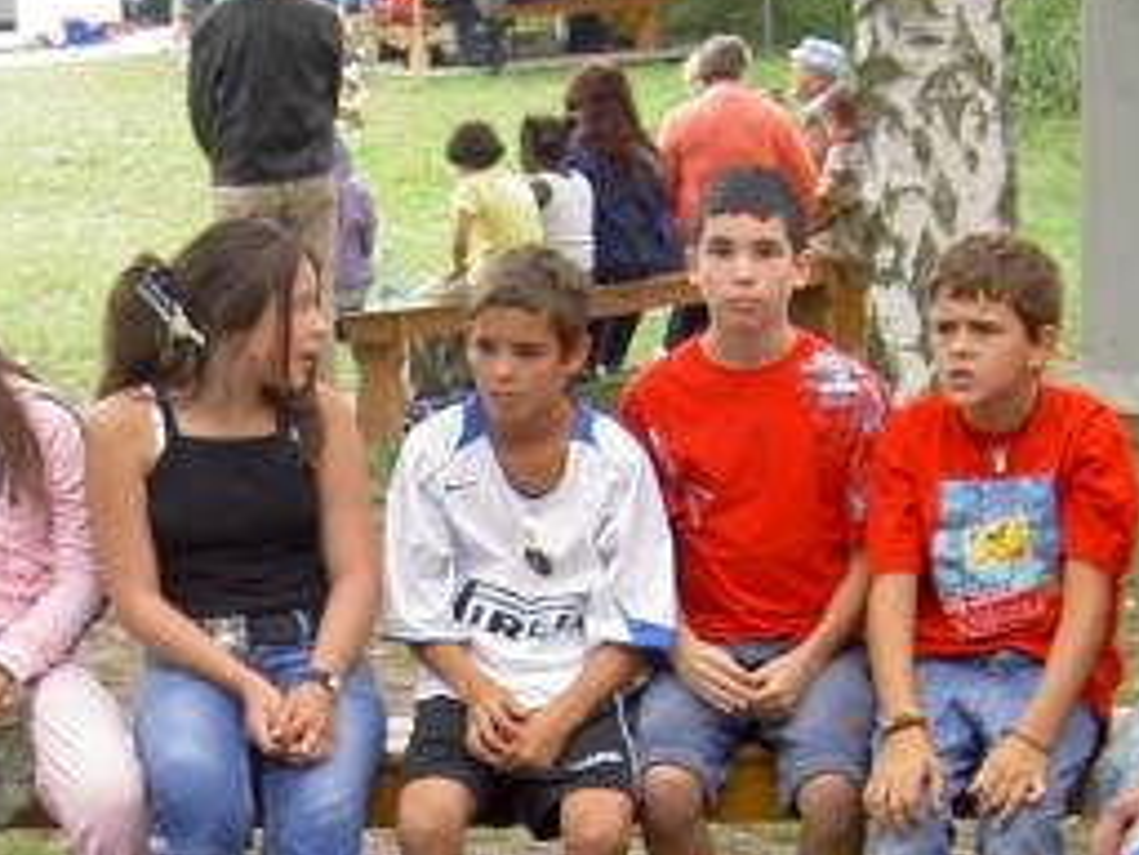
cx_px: 263
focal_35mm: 122
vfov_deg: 11.9
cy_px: 984
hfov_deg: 16.1
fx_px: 4014
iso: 100
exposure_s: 1/60
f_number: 2.8
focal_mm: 8
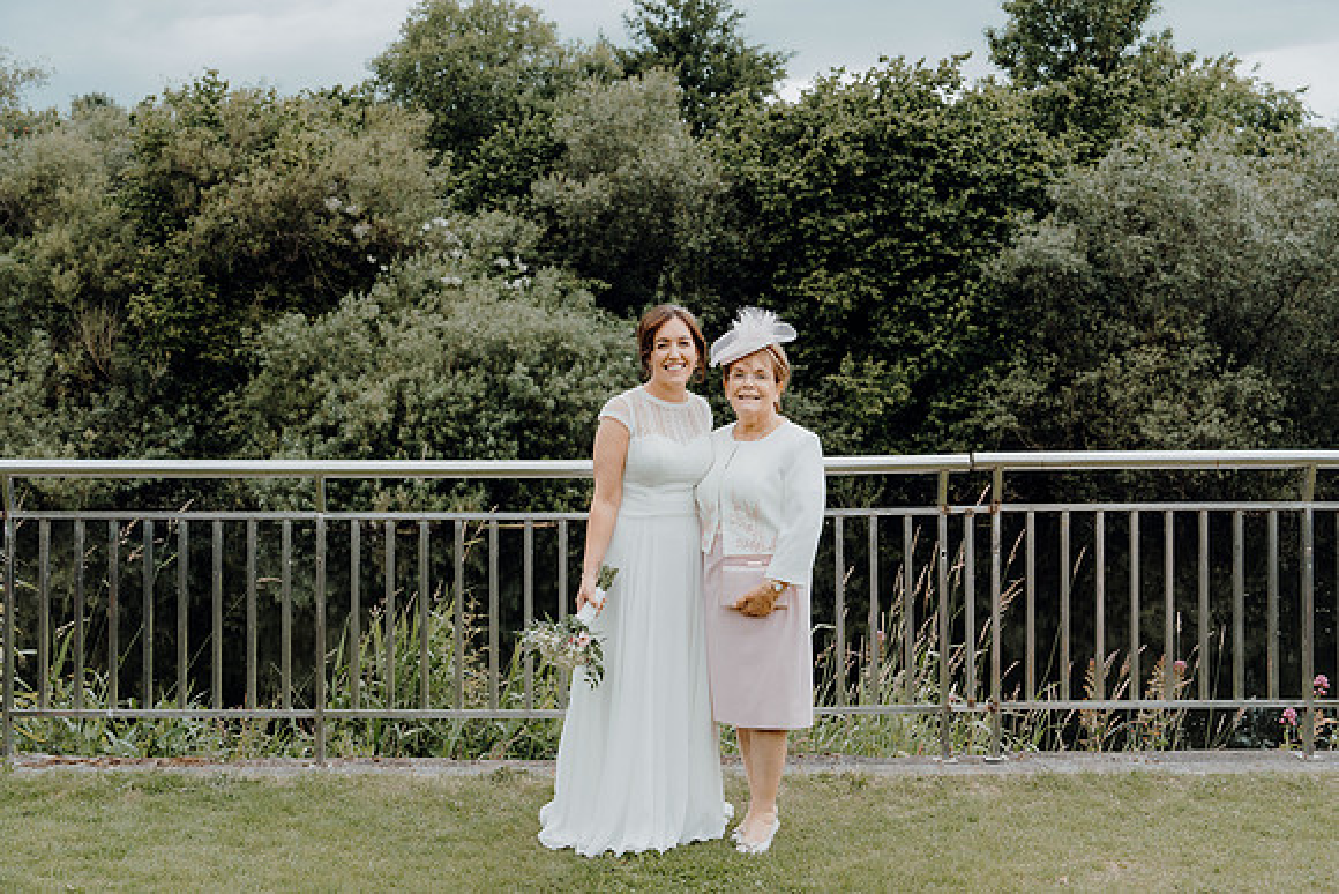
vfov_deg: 26.5
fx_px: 1897
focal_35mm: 51
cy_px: 447
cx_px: 670
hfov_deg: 38.9
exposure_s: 1/250
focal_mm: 51
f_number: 5.6
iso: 320
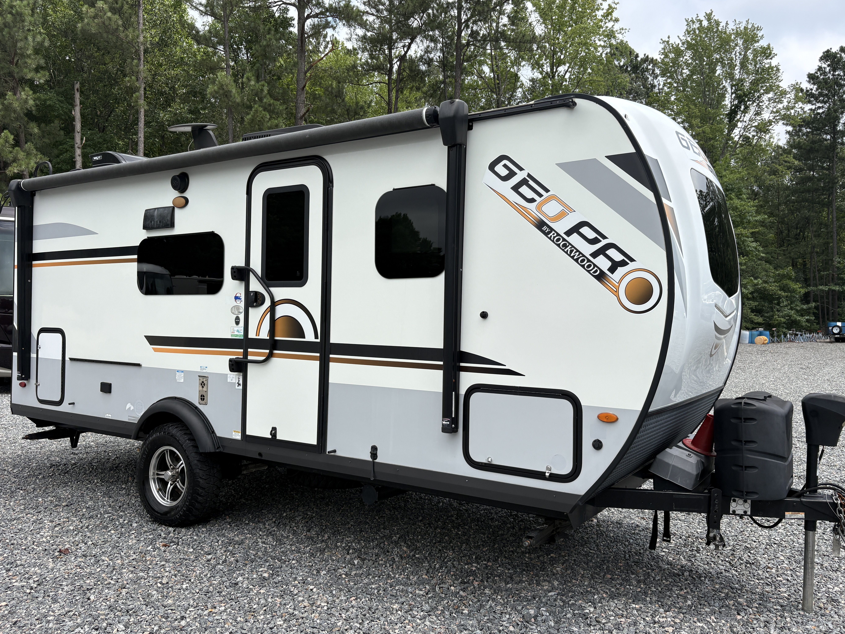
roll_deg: +1.0
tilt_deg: -0.1
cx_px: 433
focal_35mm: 27
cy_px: 316
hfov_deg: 65.3
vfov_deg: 51.4
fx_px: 659
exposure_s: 1/3125
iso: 50
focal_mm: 5.96
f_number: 1.6
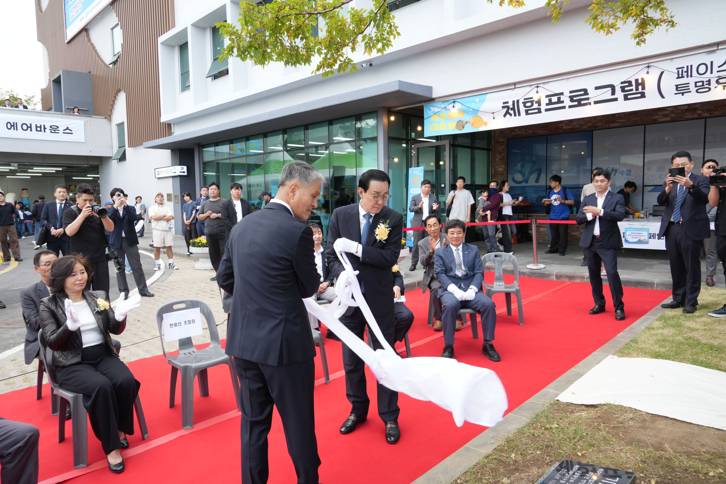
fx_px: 484
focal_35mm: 24
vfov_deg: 53.1
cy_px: 242
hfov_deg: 73.7
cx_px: 363
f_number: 9
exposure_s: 1/125
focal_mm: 24
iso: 1250
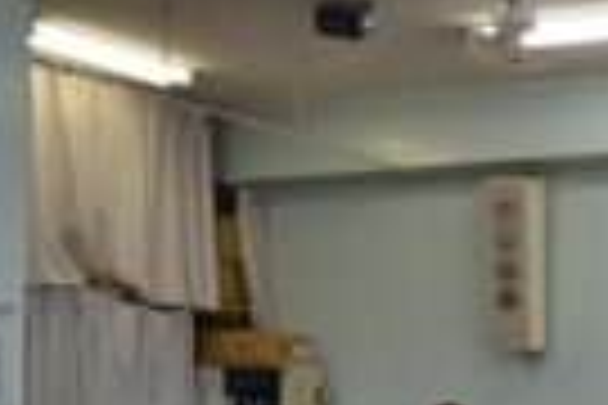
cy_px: 484
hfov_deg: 17.8
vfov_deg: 12.5
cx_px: 797
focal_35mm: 107
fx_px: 1807
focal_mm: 24
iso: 400
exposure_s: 1/100
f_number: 5
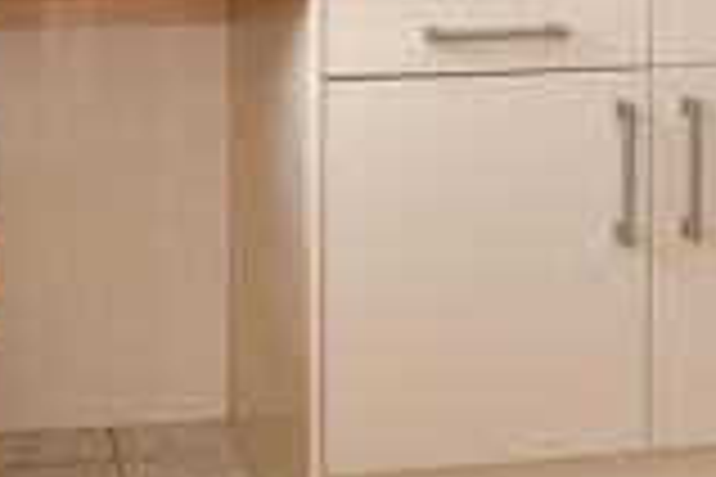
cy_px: -317
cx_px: 113
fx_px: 1233
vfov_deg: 18.4
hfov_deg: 31.3
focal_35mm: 62
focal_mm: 10
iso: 200
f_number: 8
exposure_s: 1/4
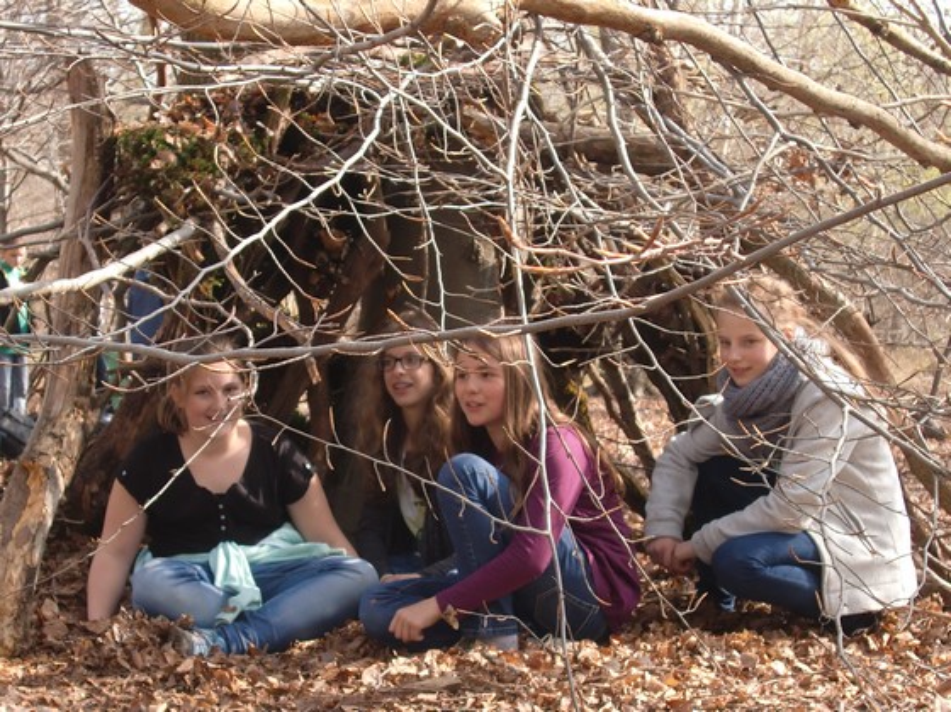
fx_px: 1427
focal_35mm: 52
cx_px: 476
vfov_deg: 28.0
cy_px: 356
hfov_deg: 36.8
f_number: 3.4
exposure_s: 1/100
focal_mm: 9.1
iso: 64
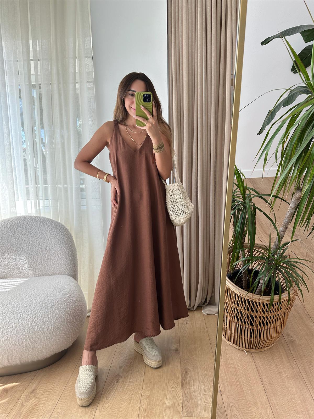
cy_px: 210
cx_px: 157
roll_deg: +0.3
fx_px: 290
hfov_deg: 56.8
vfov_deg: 71.6
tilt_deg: -34.5
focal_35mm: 24
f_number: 1.78
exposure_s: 1/226
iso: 80
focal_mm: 6.86
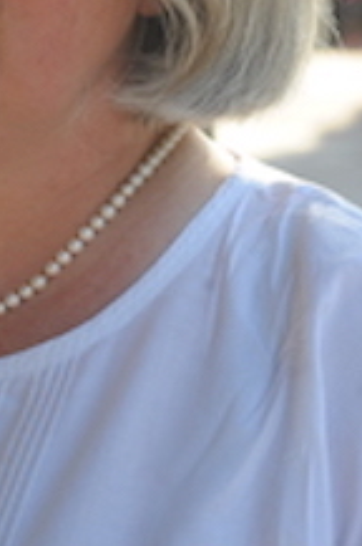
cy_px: 21
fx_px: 1952
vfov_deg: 15.7
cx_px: 23
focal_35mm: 129
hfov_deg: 10.5
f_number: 5
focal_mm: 62
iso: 200
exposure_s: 1/100
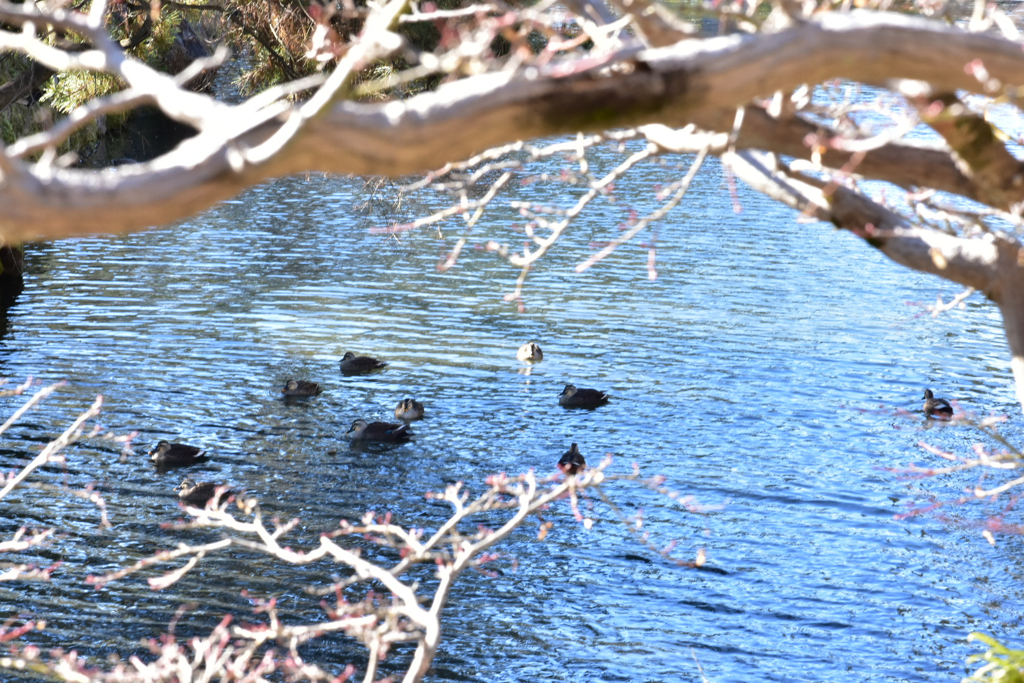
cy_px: 342
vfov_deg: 10.8
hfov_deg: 16.1
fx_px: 3626
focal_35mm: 128
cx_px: 512
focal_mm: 85
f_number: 16
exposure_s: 1/60
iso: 640
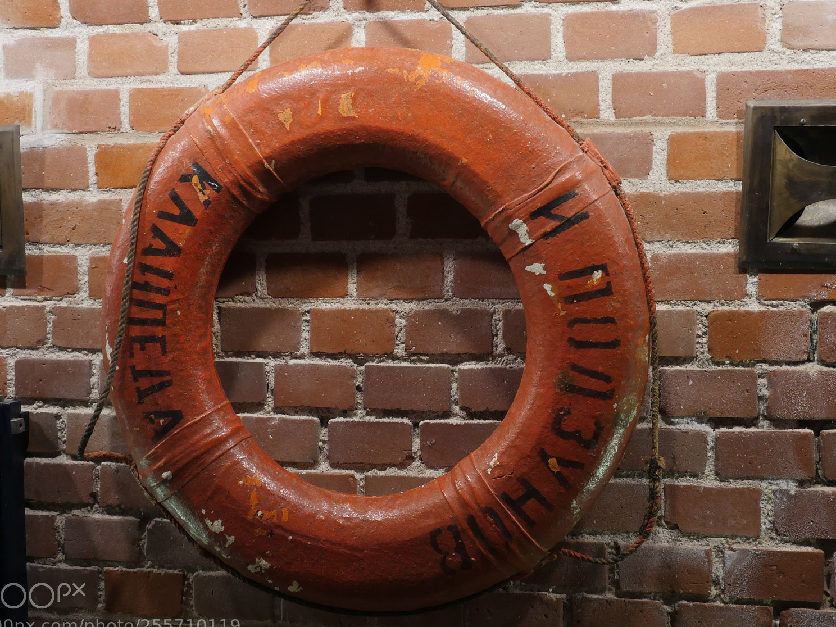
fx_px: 1038
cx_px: 396
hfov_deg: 43.8
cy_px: 333
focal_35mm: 43
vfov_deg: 33.6
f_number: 4.6
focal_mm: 20
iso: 1000
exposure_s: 1/30
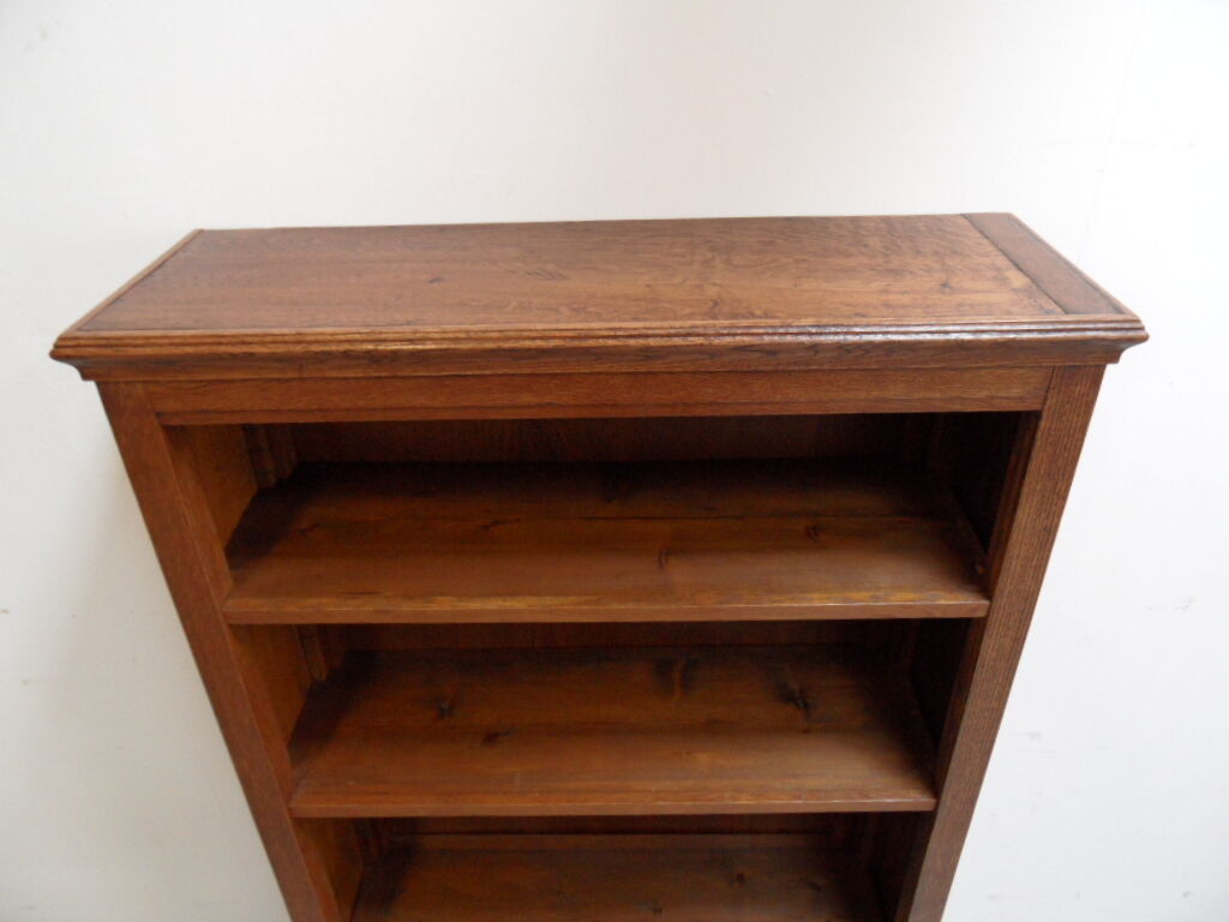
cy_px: 461
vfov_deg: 56.8
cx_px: 614
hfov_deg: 71.6
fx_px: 852
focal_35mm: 24
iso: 200
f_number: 3.2
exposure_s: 1/15
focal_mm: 3.9
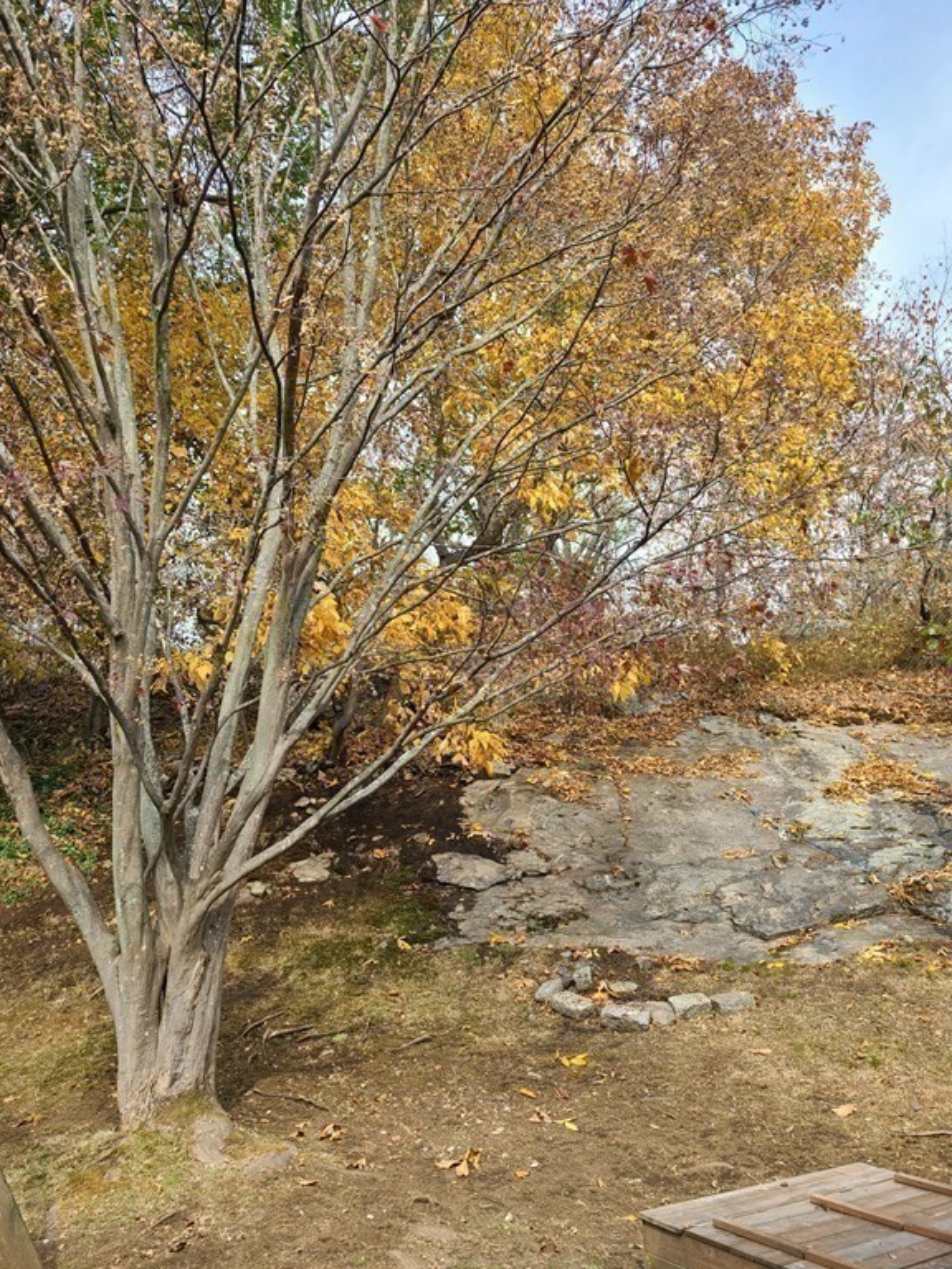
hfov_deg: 53.1
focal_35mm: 26
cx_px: 476
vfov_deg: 67.3
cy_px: 634
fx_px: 953
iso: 40
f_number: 1.8
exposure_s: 1/412
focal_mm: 5.4
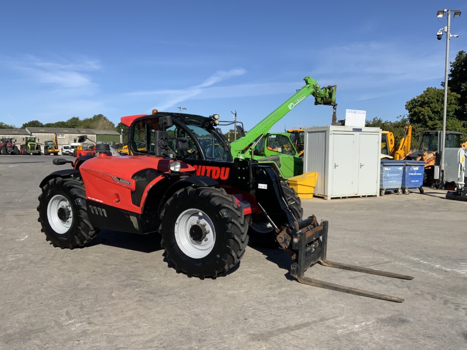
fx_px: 391
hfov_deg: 61.7
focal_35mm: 29
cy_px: 175
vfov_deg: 48.2
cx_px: 234
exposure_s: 1/2538
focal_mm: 3
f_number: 1.8
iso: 20
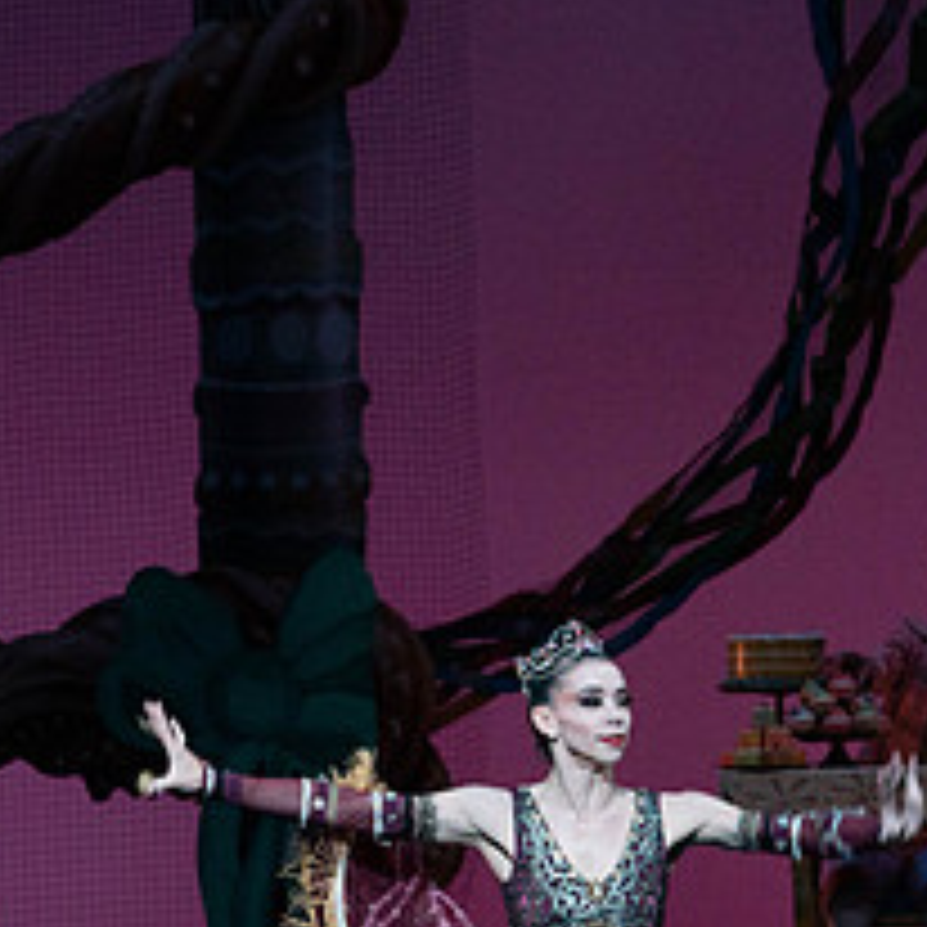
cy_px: 758
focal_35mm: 479
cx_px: 526
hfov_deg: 3.7
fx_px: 14513
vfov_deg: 3.7
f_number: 5.6
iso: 3200
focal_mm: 200
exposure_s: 1/320
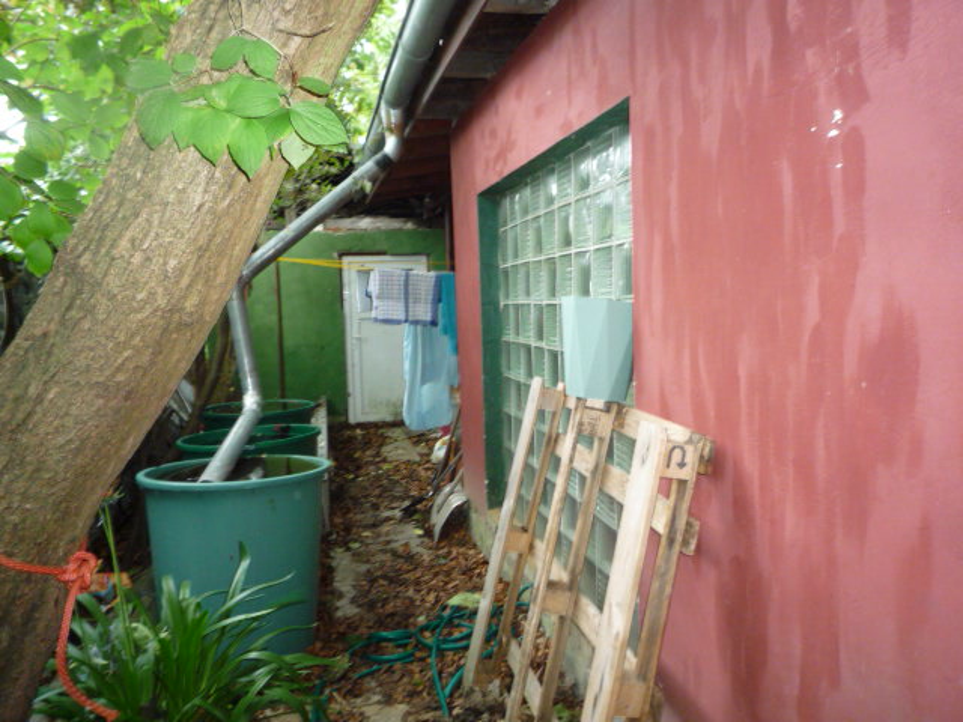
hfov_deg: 69.4
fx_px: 695
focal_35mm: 25
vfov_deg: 54.9
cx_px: 482
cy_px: 361
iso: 320
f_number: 2.8
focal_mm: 4.4
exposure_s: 1/30
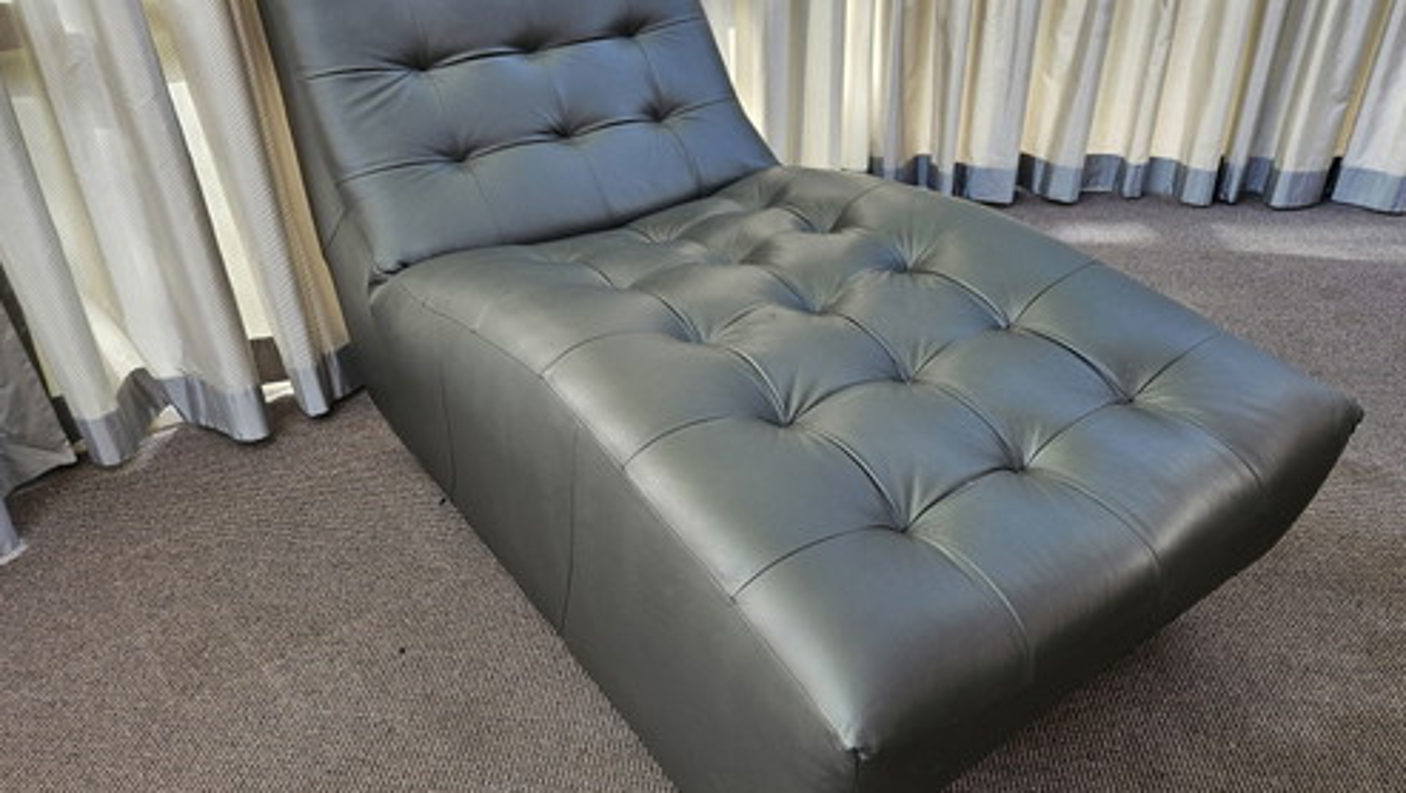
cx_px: 707
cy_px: 362
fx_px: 970
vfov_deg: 44.4
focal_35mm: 26
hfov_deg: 71.9
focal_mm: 5.4
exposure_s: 1/180
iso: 100
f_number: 1.8
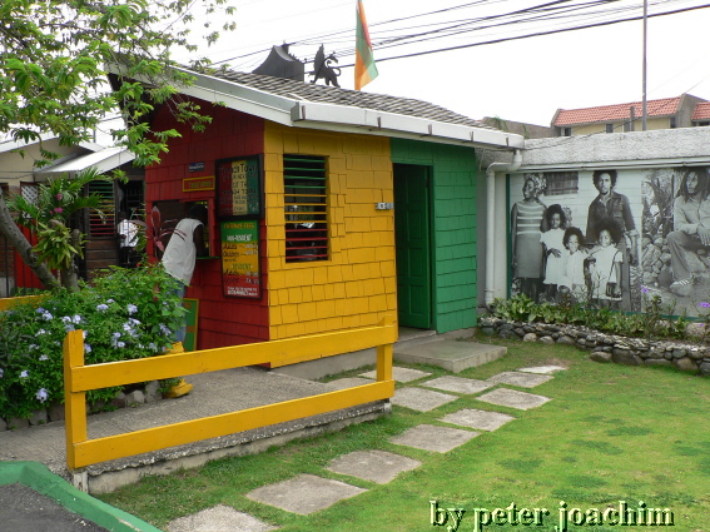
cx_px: 355
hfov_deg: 52.6
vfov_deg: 40.7
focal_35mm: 35
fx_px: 718
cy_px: 266
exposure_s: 1/200
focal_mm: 6
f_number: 4
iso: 64
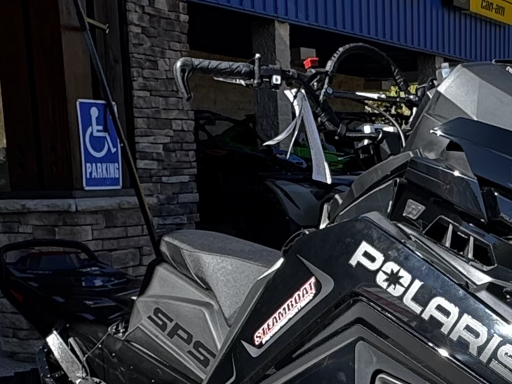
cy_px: 404
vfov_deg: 20.2
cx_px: 383
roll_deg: +1.2
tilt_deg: -14.1
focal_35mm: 70
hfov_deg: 27.4
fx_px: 1036
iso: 40
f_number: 2.2
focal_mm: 2.22
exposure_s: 1/425
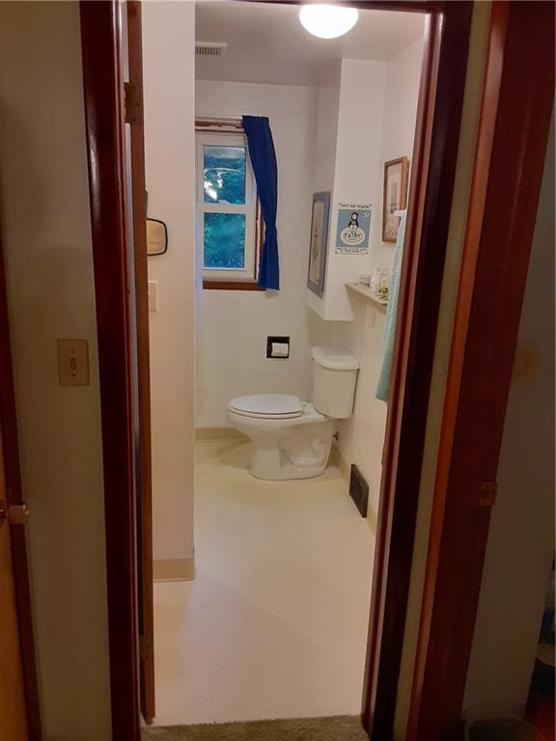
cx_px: 278
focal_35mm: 27
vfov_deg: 65.3
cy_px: 370
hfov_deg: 51.4
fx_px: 578
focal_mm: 2.91
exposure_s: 1/30
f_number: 1.9
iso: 250
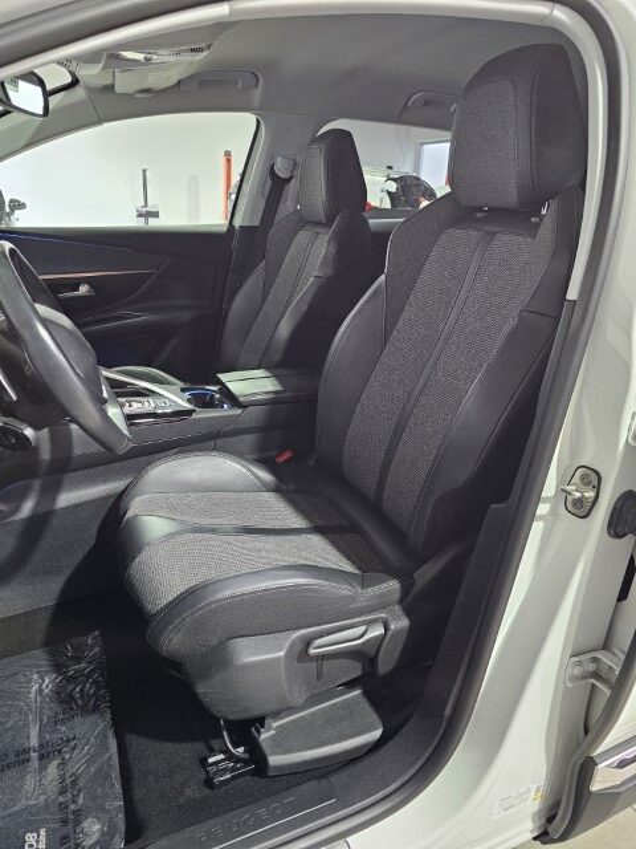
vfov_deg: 73.9
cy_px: 424
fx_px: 563
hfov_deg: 58.9
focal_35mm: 23
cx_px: 318
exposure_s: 1/100
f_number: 1.7
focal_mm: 6.3
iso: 800
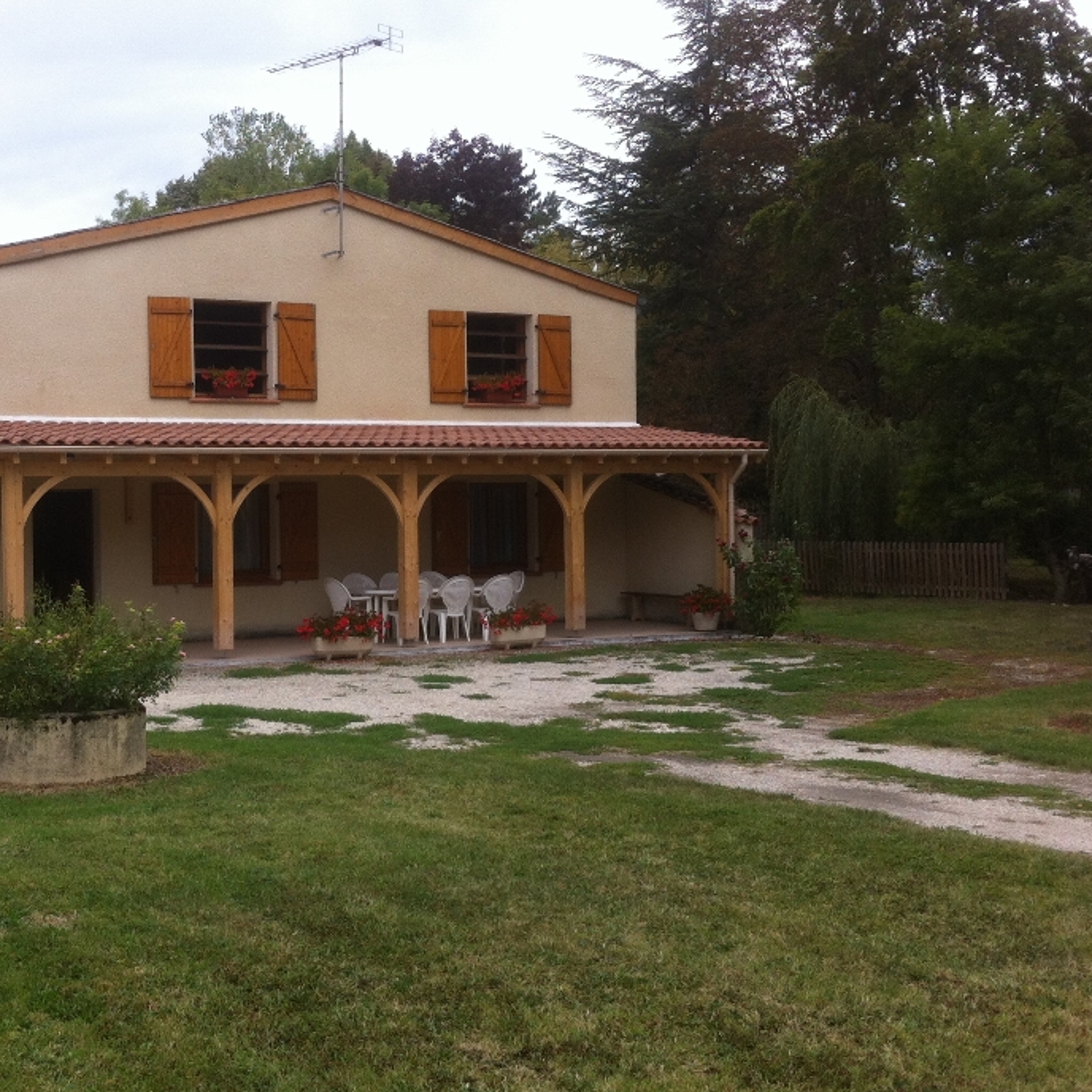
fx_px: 1642
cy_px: 521
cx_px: 329
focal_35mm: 46
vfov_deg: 36.8
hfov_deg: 36.3
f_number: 2.8
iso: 80
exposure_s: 1/419
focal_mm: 3.85
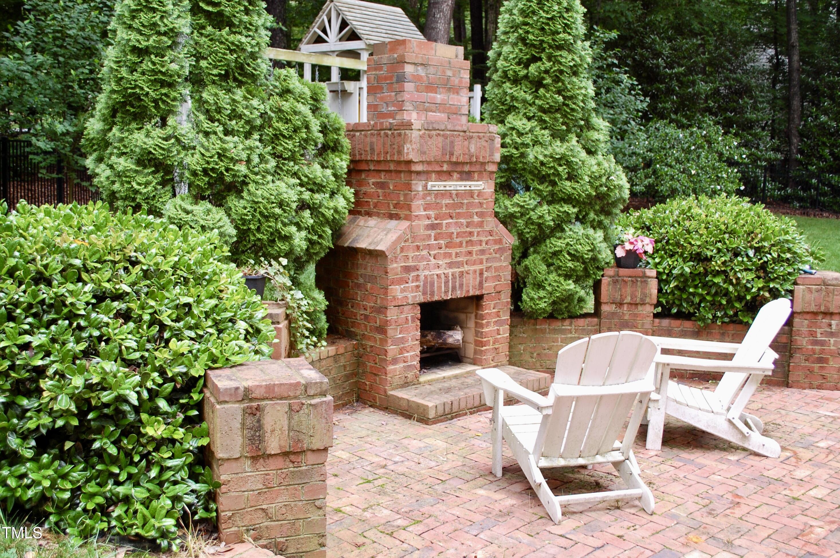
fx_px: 839
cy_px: 279
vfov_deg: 36.8
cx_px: 420
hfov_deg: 53.2
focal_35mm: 36
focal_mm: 24
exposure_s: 1/80
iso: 400
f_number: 4.5
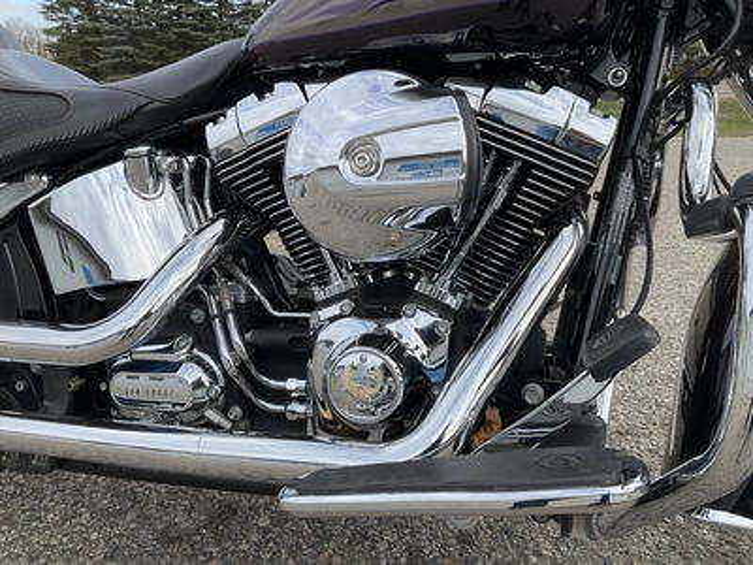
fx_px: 631
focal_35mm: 29
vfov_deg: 48.2
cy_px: 282
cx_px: 376
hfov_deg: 61.7
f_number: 1.8
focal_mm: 3
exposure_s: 1/674
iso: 25
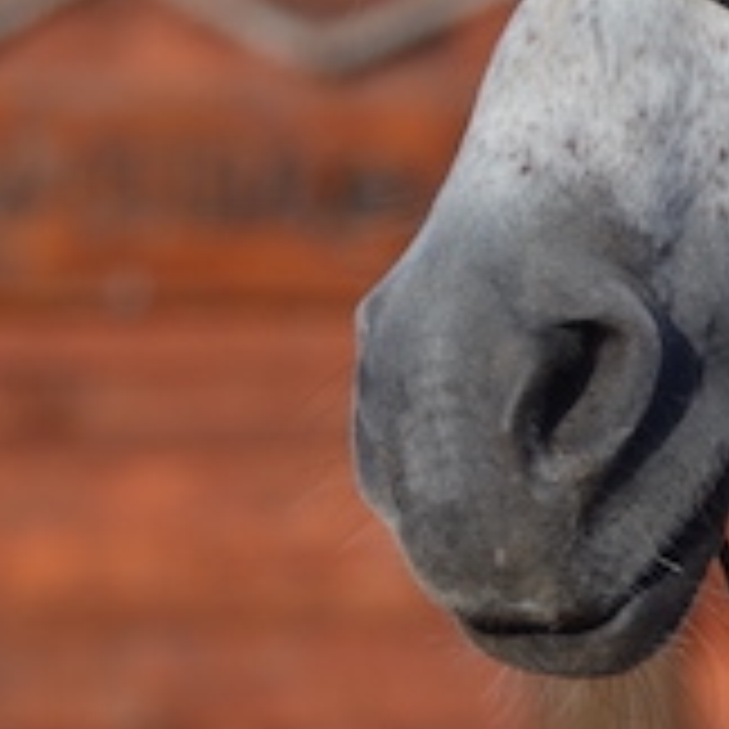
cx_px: 740
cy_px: 9
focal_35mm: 935
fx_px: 22278
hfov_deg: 1.9
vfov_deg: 1.9
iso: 250
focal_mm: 170
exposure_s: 1/500
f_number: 5.6
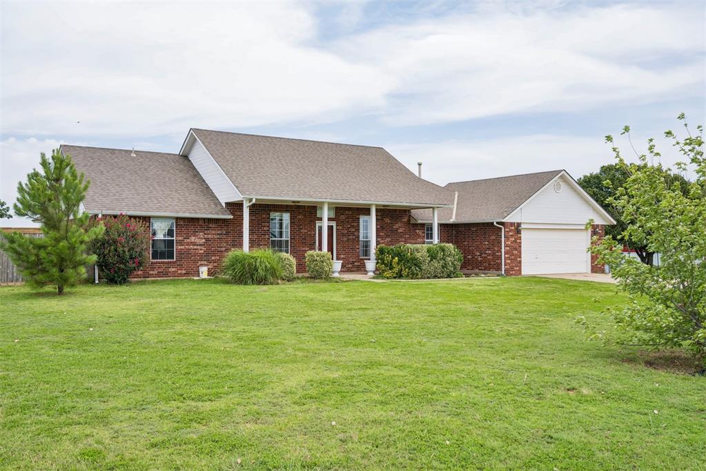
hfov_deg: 57.2
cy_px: 236
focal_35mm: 33
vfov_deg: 40.0
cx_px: 353
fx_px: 647
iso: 200
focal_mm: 33
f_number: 8
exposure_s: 1/250
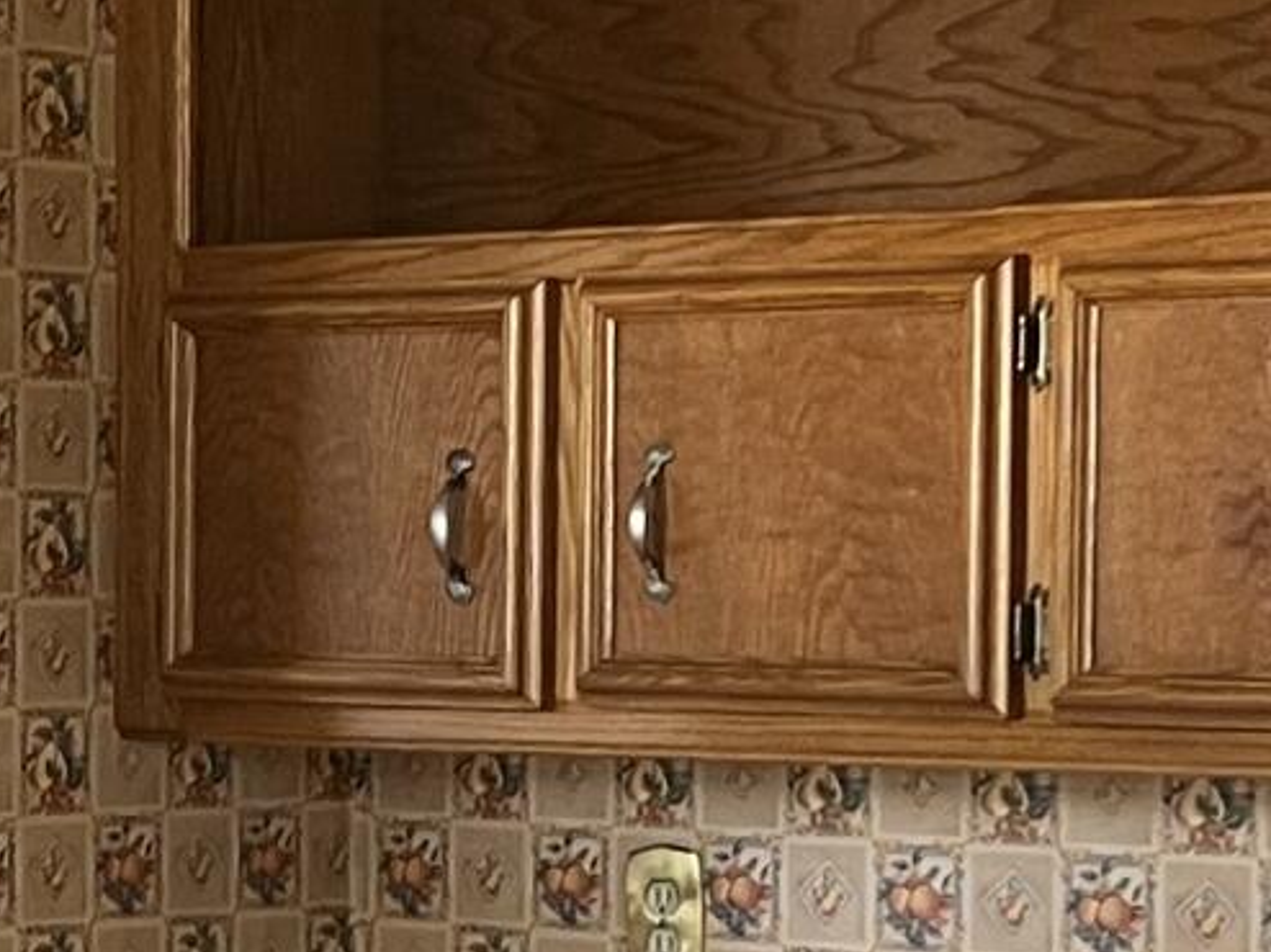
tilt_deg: -2.2
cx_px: 113
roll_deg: -0.1
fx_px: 5798
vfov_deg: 9.4
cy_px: 726
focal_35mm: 158
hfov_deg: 12.4
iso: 160
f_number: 1.5
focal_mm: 5.7
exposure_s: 1/60
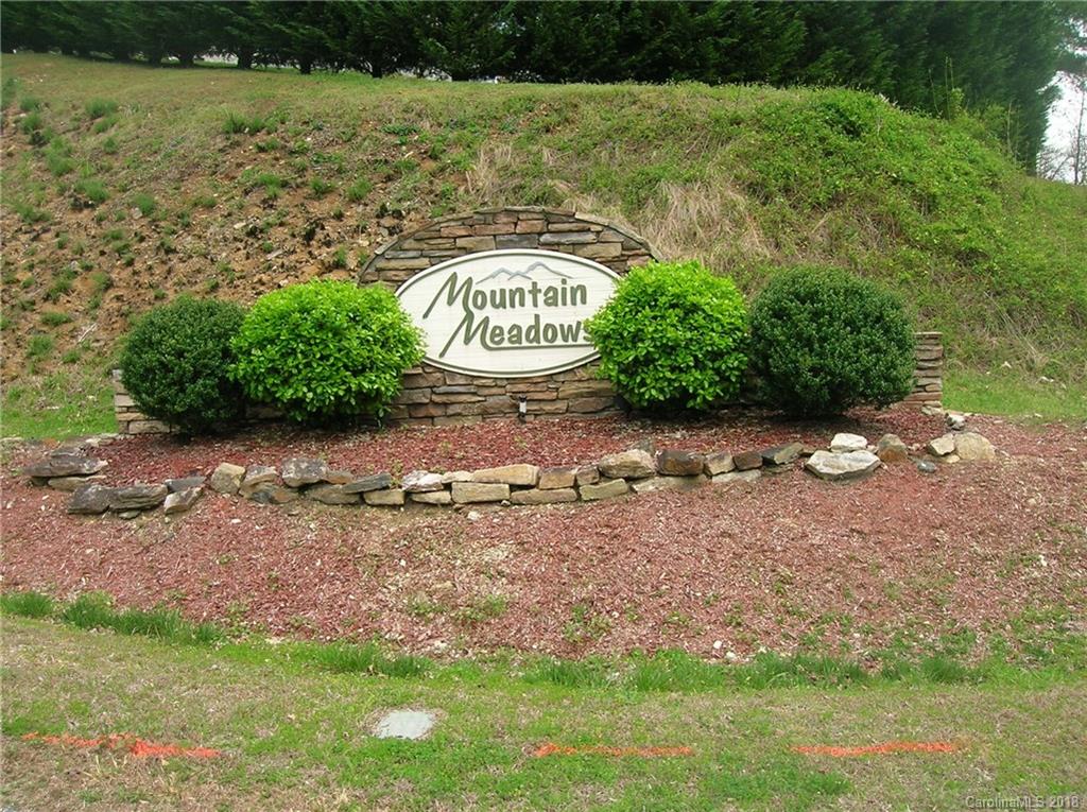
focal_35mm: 34
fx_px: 1066
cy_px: 406
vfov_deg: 41.7
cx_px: 544
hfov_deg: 54.0
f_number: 4.9
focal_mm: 5.7
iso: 50
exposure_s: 1/111
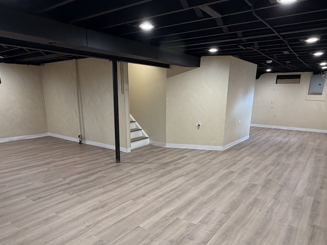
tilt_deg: -16.1
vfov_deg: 54.1
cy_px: 157
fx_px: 236
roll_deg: -0.1
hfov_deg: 69.3
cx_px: 157
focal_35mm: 25
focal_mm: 2.22
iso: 320
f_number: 2.2
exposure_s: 1/60
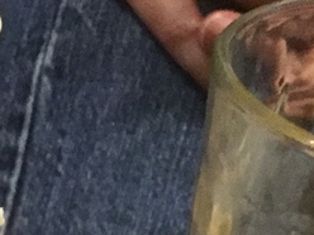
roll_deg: +1.1
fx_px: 1361
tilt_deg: -43.2
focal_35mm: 150
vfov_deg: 9.0
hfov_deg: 11.1
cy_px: 552
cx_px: -428
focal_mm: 3.3
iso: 160
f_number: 2.4
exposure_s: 1/30
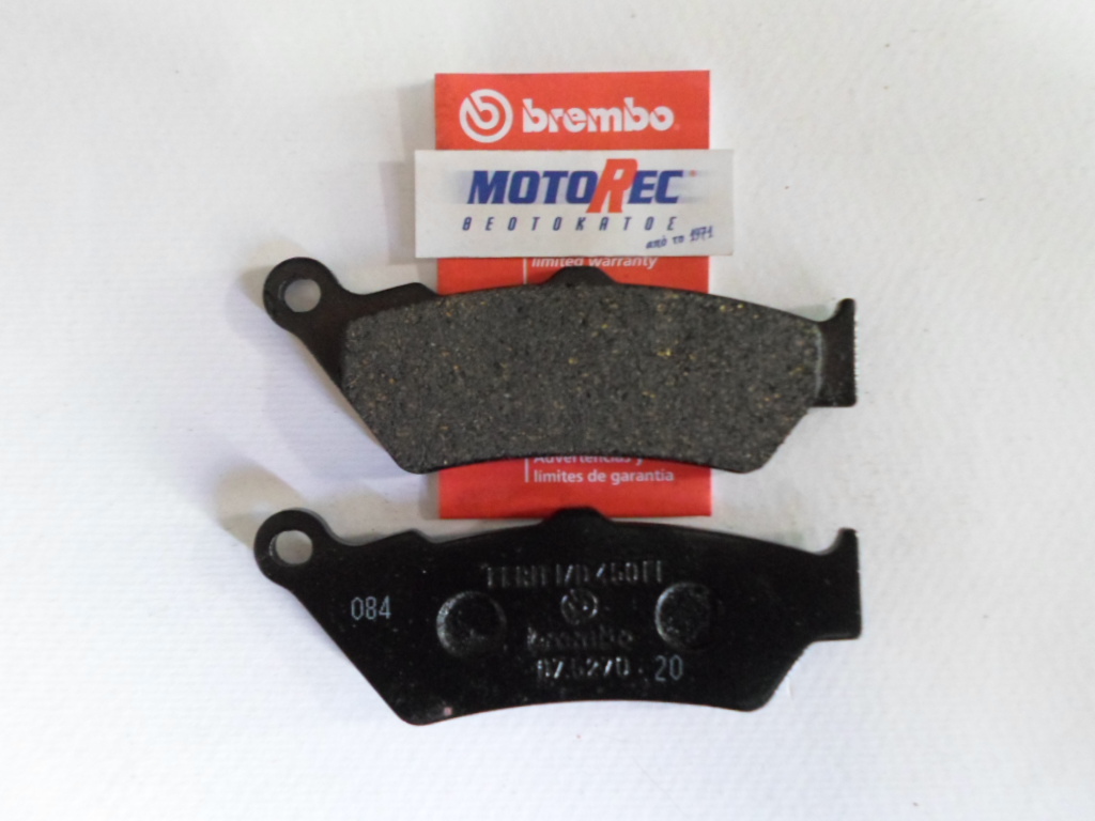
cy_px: 410
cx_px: 548
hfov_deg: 69.4
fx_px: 791
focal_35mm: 25
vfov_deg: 54.9
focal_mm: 4.5
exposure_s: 1/15
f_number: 2.5
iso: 400
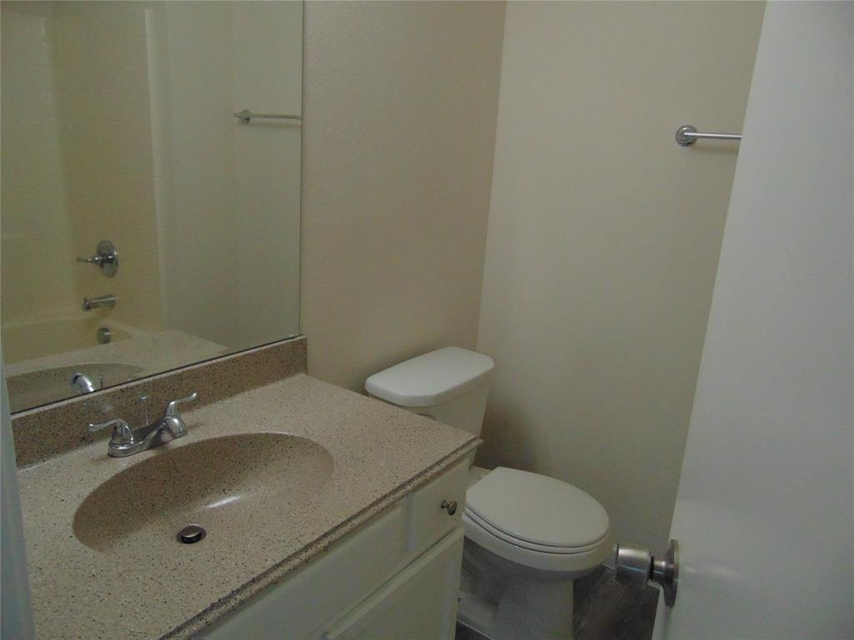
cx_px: 427
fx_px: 617
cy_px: 320
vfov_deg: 54.9
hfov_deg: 69.4
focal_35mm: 25
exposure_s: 1/160
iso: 320
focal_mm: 4.5
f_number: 3
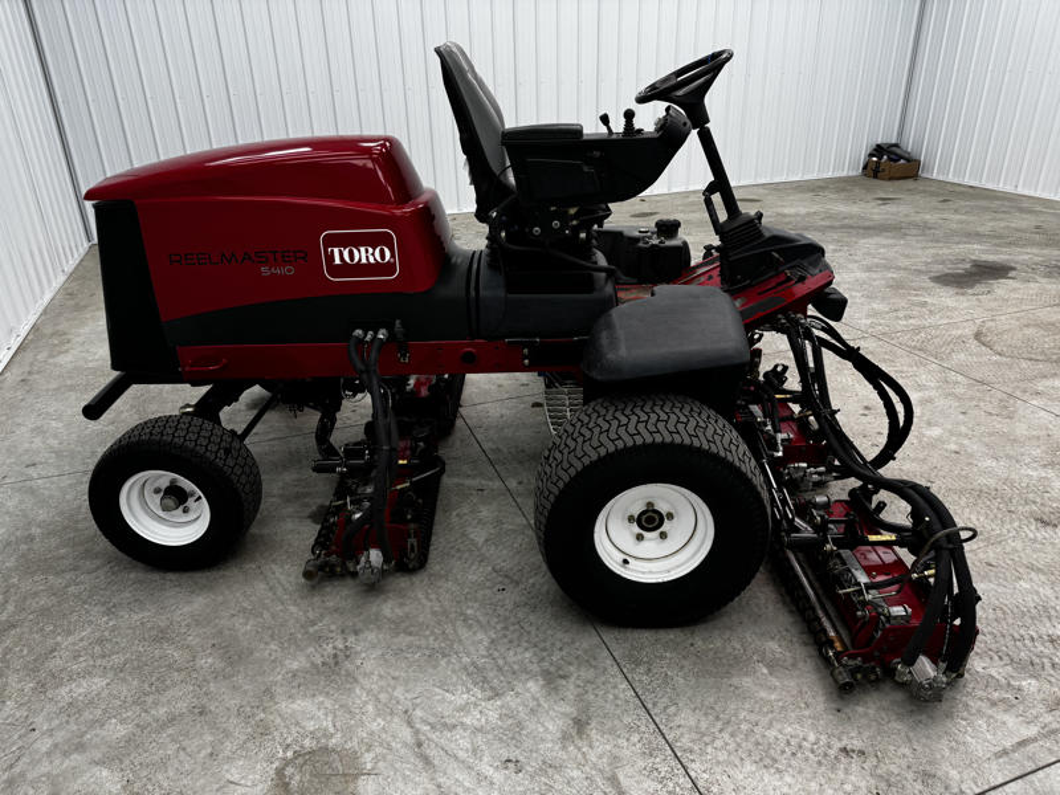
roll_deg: +1.0
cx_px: 530
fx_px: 735
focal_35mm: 24
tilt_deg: -25.6
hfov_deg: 71.6
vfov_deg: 56.8
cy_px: 398
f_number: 1.78
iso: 100
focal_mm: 6.76
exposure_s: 1/120
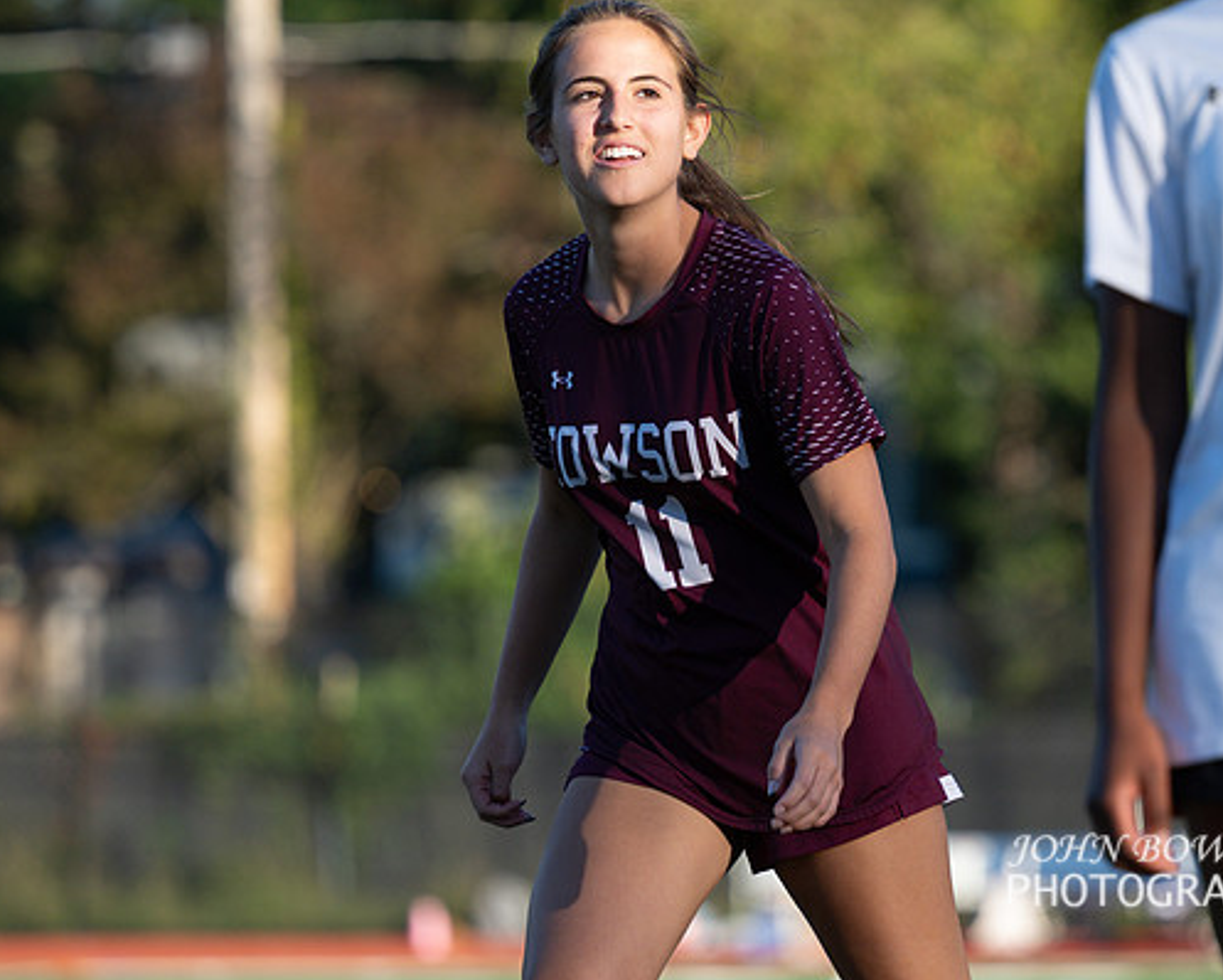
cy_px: 440
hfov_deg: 7.4
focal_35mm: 262
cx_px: 685
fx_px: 9487
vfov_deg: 5.9
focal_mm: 145
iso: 250
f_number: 2.8
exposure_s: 1/2000
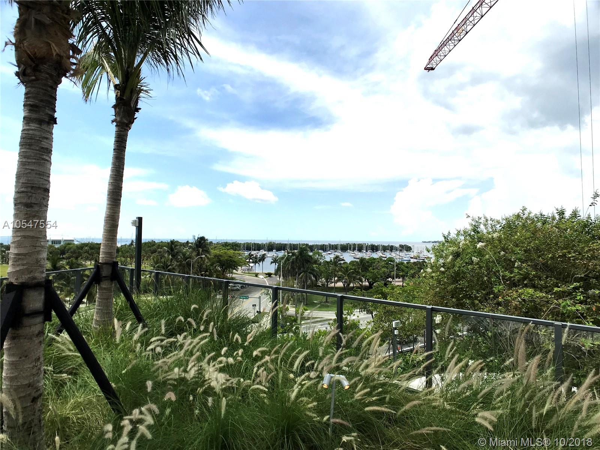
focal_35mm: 28
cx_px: 300
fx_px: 485
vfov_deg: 49.7
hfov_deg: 63.4
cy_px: 225
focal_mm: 3.99
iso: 20
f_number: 1.8
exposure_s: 1/3425
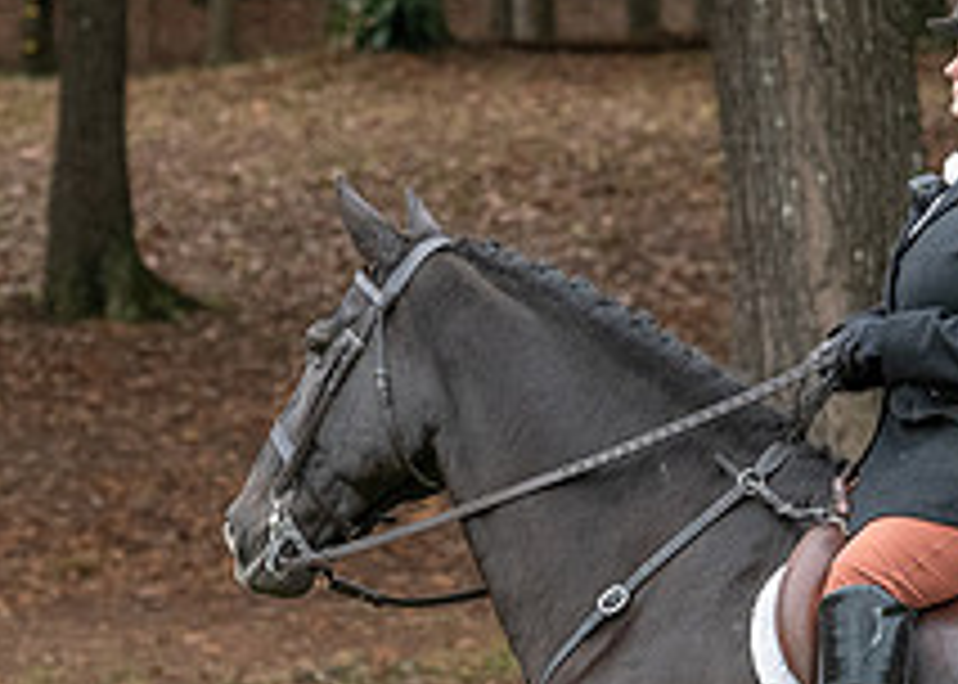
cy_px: 570
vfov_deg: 3.9
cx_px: 821
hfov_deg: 5.5
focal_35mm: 366
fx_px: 9955
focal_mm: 112
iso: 1600
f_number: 4
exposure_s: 1/500
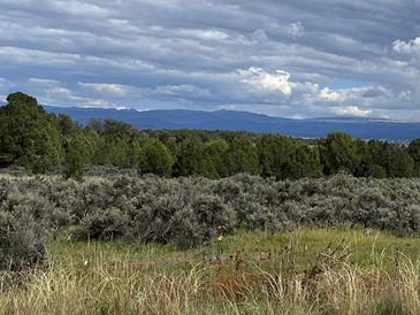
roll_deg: -1.6
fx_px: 886
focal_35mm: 73
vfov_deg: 20.0
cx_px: 555
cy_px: 83
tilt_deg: +4.1
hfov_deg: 23.4
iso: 50
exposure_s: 1/8000
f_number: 1.5
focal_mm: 5.7
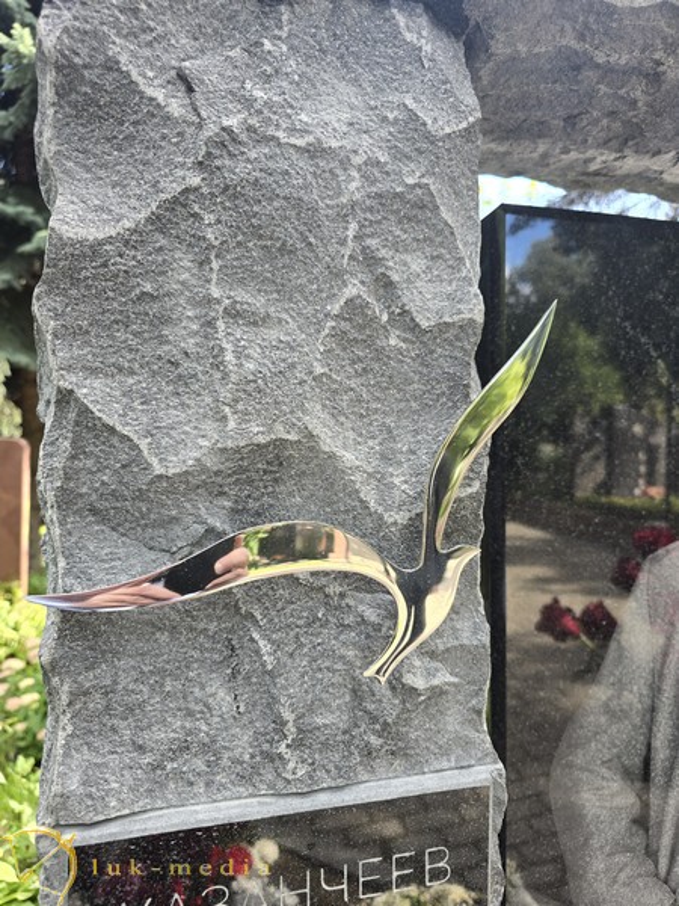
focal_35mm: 23
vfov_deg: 73.9
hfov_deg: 58.9
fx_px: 602
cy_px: 453
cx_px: 340
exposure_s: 1/180
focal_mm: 6.3
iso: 40
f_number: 1.7
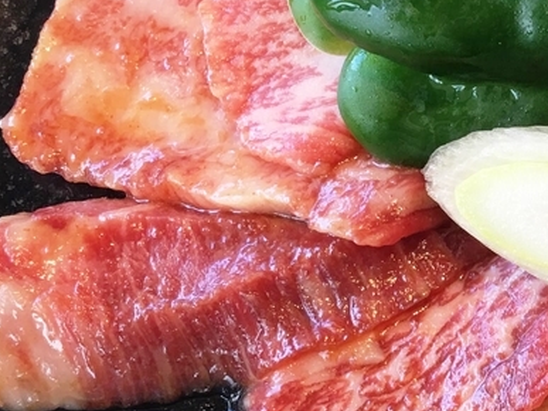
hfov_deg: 20.8
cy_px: 177
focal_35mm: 90
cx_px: 595
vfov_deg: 16.4
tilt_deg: -67.6
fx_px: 1424
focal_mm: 4.15
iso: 25
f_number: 2.2
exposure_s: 1/40
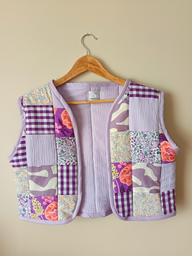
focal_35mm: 24
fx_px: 177
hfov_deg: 56.8
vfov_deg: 71.6
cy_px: 128
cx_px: 96
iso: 719
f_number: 1.75
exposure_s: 1/25
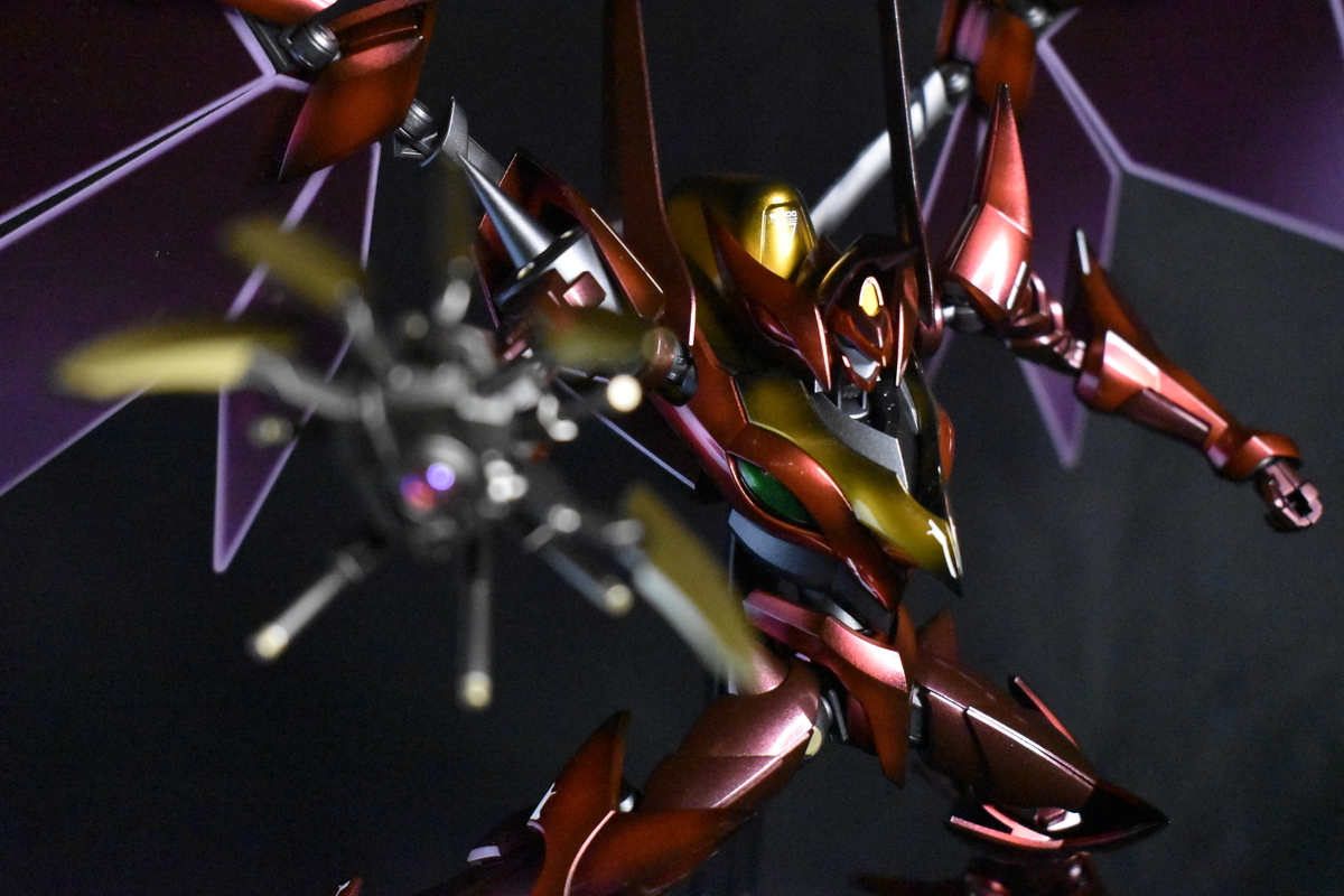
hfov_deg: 36.9
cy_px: 448
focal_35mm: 54
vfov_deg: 25.1
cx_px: 672
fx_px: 2016
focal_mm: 36
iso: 12800
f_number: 4.8
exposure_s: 1/30
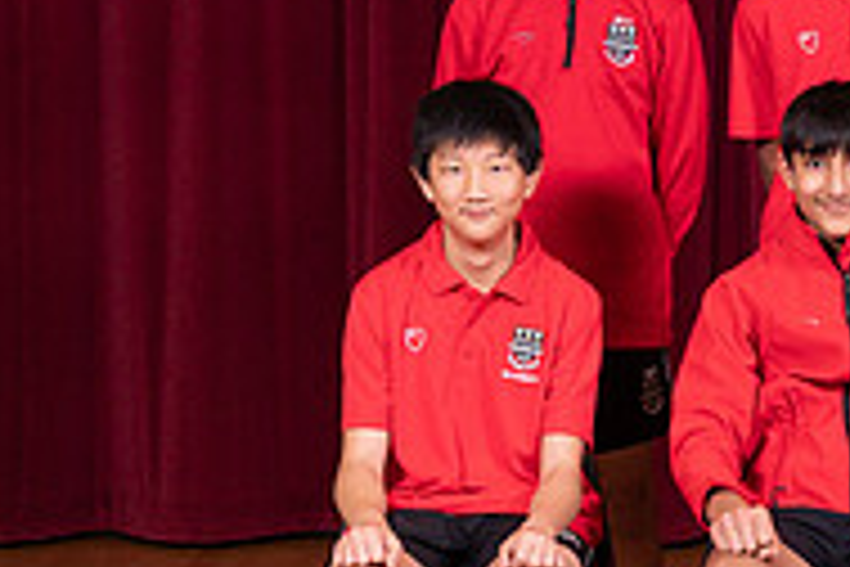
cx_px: 857
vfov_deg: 8.6
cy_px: 335
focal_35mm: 160
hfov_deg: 12.7
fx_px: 3777
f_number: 8
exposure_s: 1/50
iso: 800
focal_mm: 47
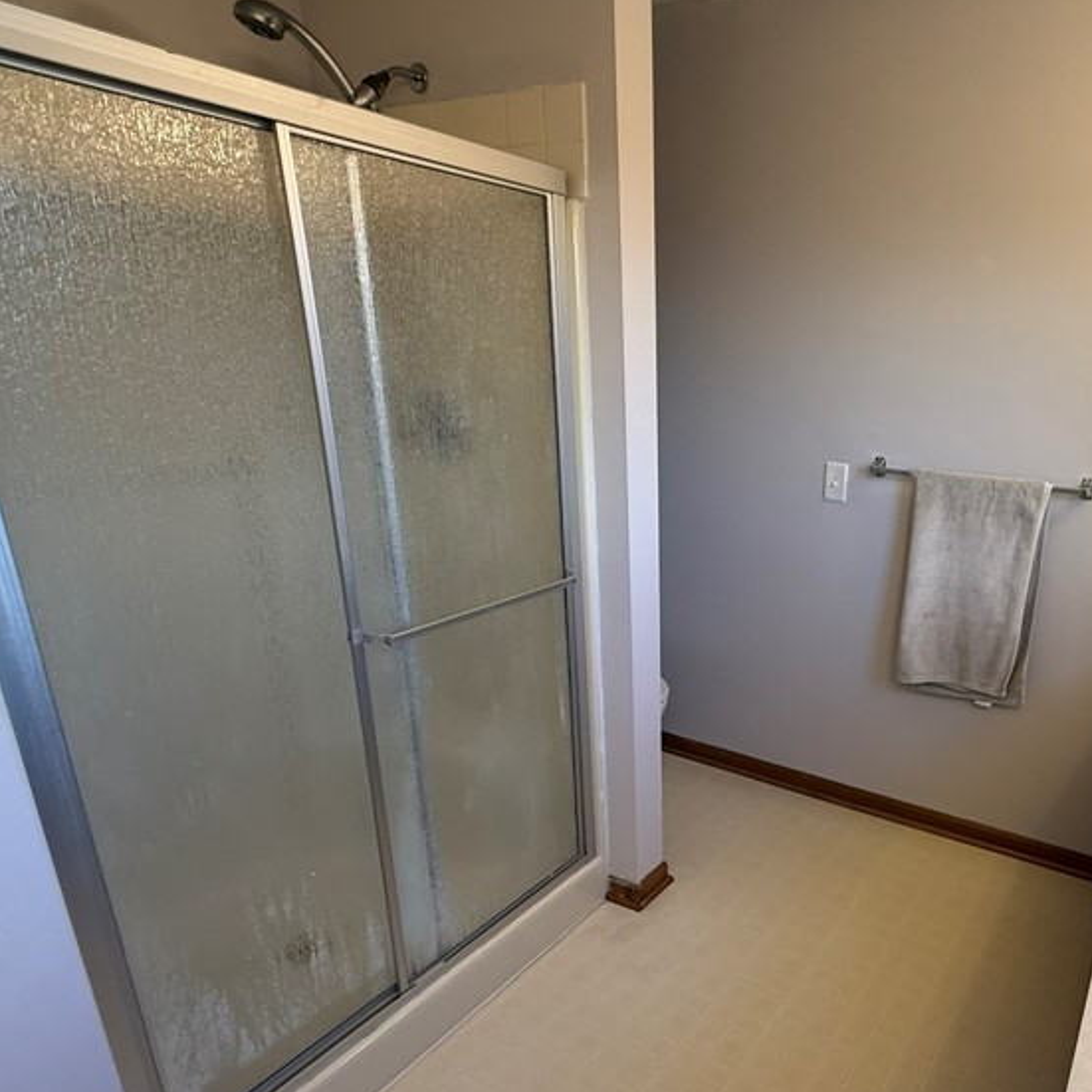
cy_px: 624
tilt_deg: -19.0
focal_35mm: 23
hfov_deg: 64.1
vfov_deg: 66.9
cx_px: 791
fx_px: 821
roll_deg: -2.5
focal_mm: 2.22
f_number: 2.2
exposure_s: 1/60
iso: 200
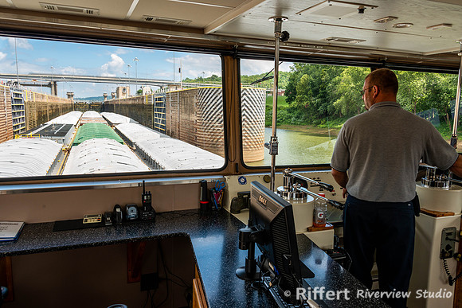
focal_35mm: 29
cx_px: 231
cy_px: 154
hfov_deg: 64.5
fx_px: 366
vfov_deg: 45.6
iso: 100
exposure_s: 1/60
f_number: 10
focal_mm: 28
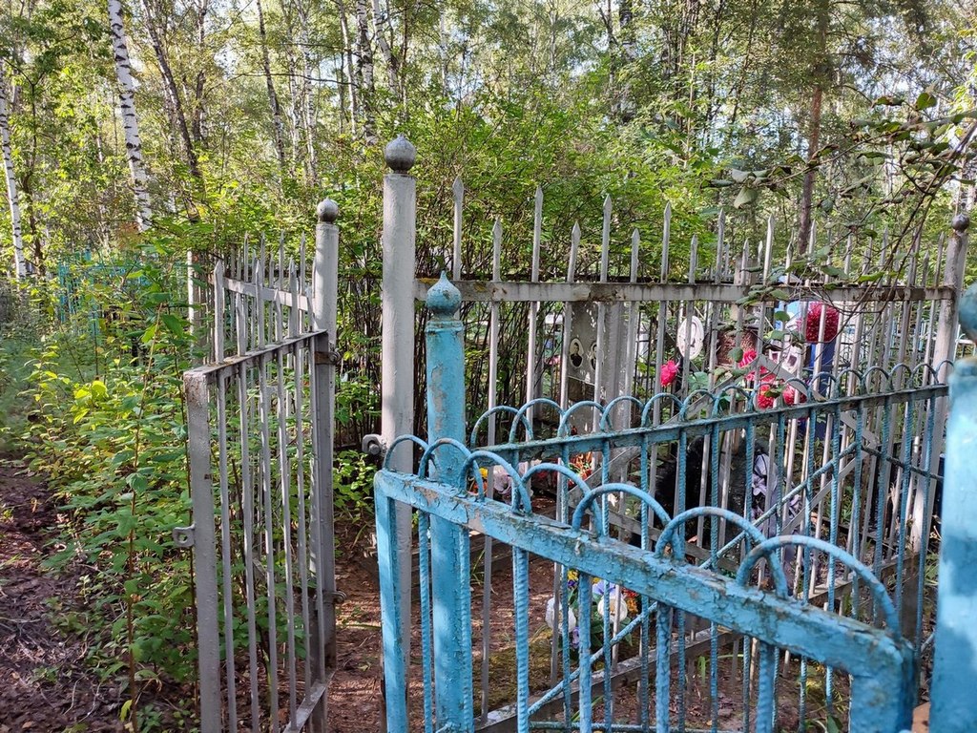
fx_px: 706
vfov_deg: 54.9
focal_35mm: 25
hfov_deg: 69.4
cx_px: 488
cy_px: 366
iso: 55
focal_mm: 6.04
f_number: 1.9
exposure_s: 1/50
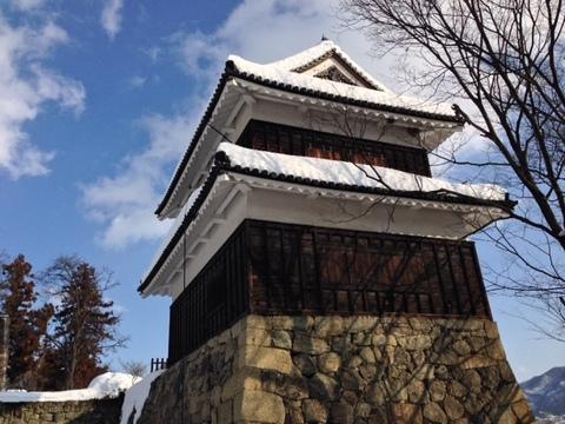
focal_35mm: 33
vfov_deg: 42.9
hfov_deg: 55.4
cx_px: 282
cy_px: 212
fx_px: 539
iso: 50
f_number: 2.4
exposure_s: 1/3012
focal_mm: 4.12
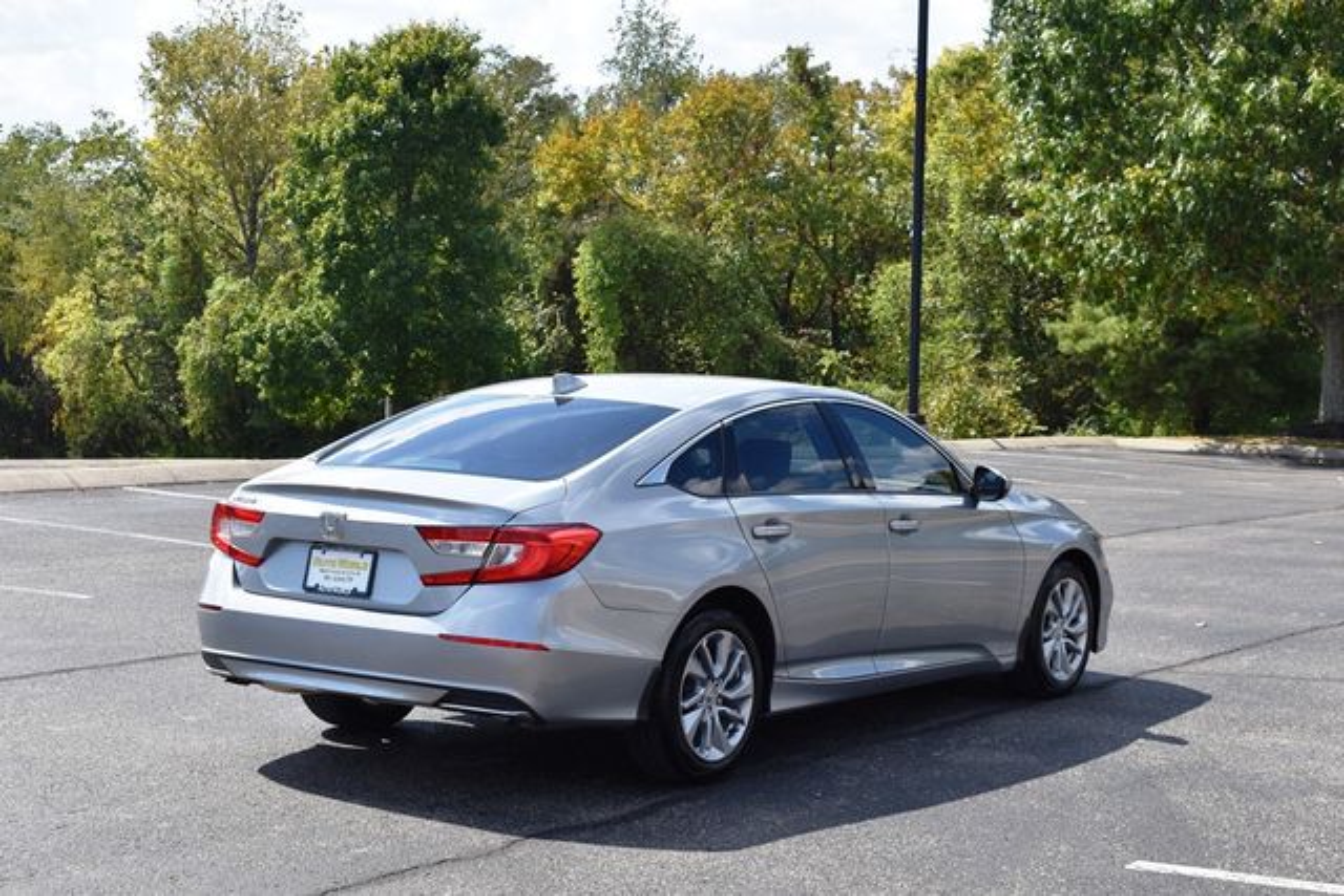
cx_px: 672
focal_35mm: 60
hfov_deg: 33.4
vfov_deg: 22.6
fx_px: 2240
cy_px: 448
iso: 110
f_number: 8
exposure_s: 1/250
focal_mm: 40
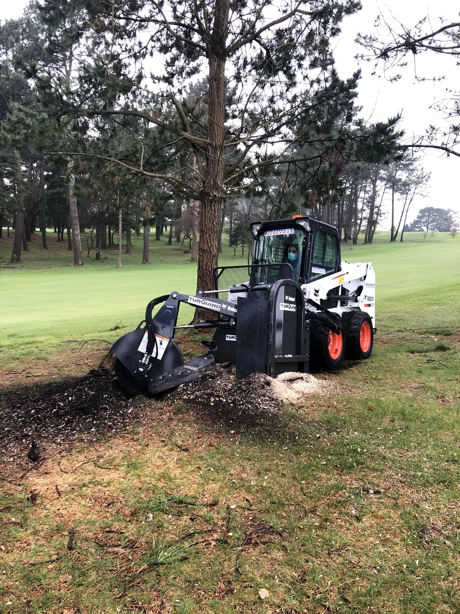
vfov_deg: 63.4
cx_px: 230
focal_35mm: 28
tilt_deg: -6.7
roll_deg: -3.1
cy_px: 307
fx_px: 496
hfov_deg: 49.8
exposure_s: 1/40
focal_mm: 3.99
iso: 25
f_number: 1.8
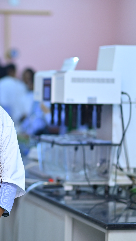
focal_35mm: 134
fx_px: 859
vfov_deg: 16.0
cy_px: 120
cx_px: 0
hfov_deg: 9.0
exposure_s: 1/100
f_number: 1.8
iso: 320
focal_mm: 85
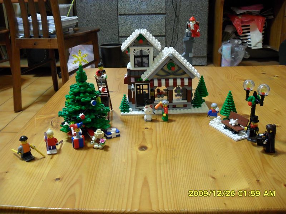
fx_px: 289
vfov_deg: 40.7
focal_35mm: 35
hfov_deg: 52.6
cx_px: 143
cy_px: 107
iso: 200
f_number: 2.8
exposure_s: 1/3
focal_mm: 6.2
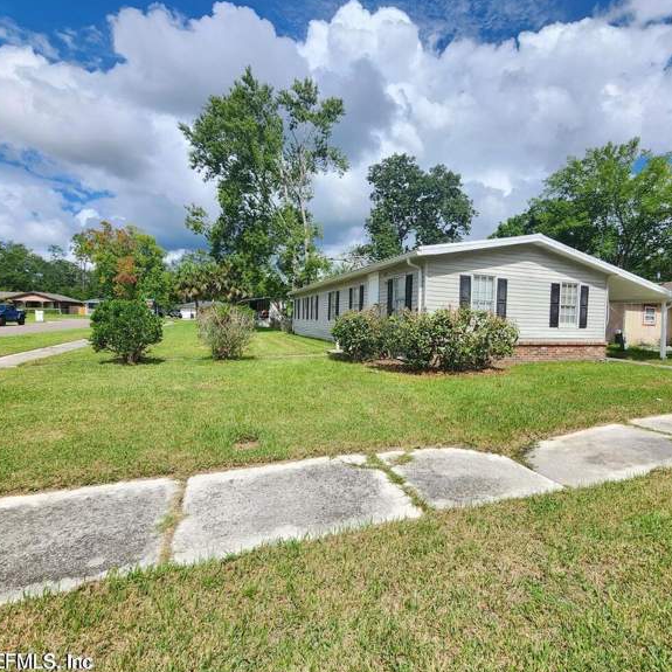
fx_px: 351
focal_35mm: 16
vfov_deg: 87.4
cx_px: 380
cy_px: 342
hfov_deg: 87.0
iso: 50
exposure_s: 1/2038
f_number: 2.2
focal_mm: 2.2
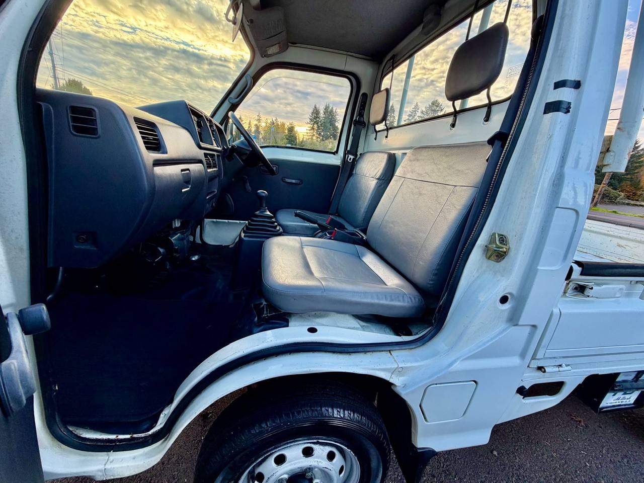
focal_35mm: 14
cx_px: 322
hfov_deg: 102.1
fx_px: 260
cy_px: 242
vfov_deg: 85.7
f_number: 2.2
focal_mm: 2.22
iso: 64
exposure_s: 1/121
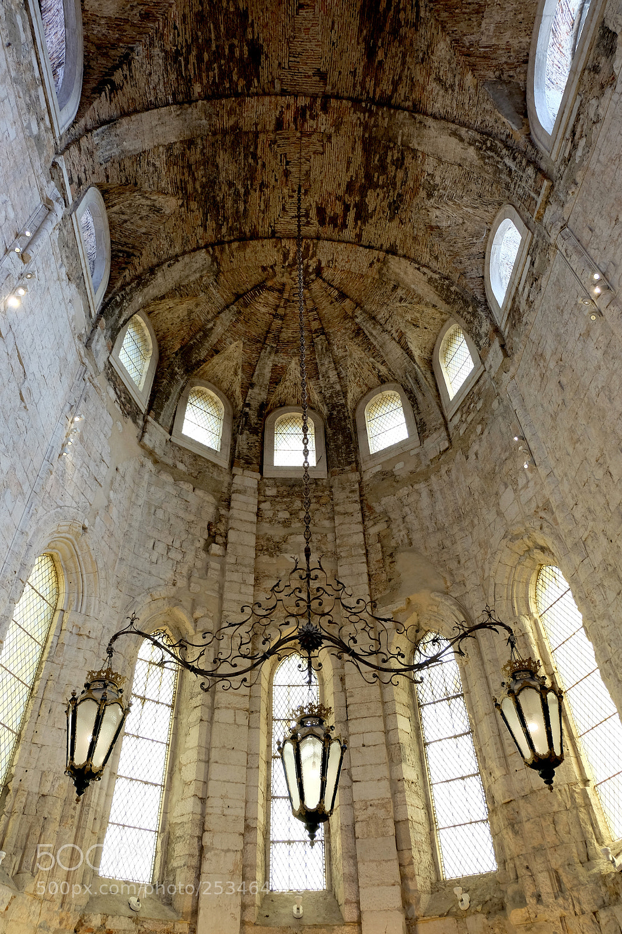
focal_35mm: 24
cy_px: 467
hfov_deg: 53.1
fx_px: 622
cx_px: 311
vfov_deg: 73.8
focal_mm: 16
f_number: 3.5
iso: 400
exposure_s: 1/75
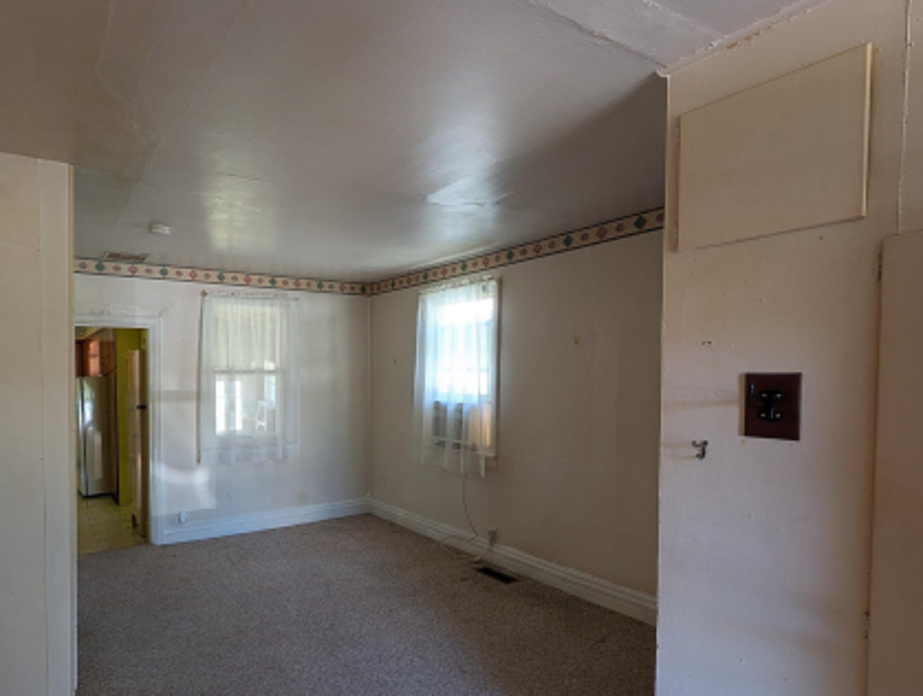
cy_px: 390
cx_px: 341
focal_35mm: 19
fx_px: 508
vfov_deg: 68.6
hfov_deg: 82.8
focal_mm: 2.02
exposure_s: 1/40
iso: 64
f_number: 1.7
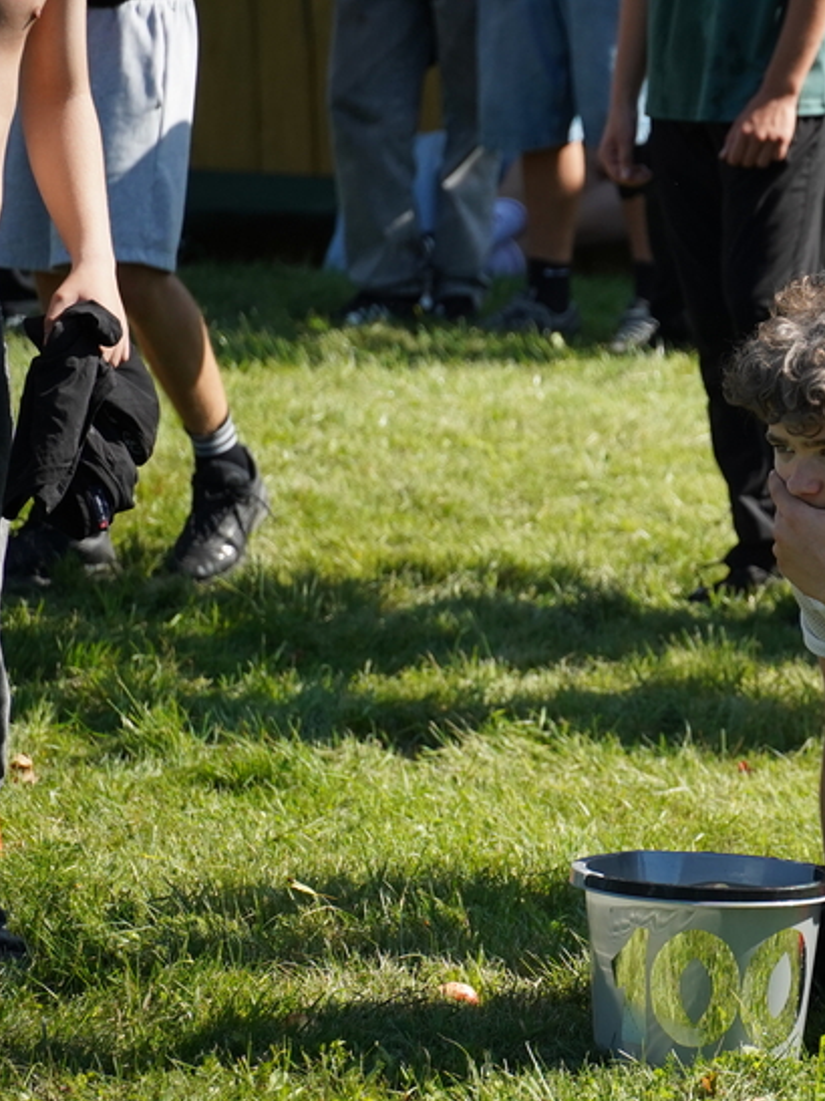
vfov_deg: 6.8
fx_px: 9314
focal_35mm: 293
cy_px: 552
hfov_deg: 5.1
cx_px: 816
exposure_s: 1/2000
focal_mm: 135
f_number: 5.6
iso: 1000
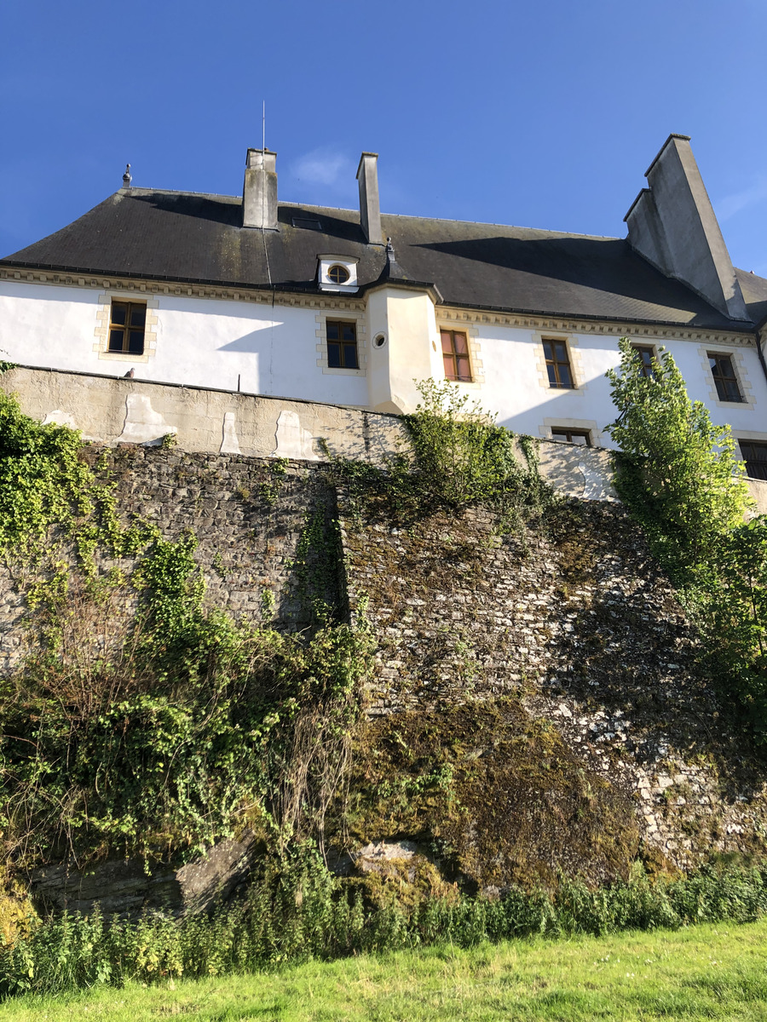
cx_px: 384
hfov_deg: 49.7
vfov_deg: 63.4
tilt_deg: +24.9
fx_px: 827
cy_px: 511
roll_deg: +3.5
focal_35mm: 28
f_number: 1.8
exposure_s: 1/952
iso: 20
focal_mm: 4
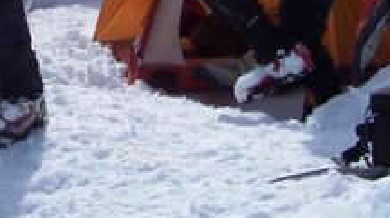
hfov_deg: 16.1
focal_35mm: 132
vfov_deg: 9.0
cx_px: 56
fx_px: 1364
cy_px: -85
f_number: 5.6
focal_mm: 5.6
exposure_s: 1/1500
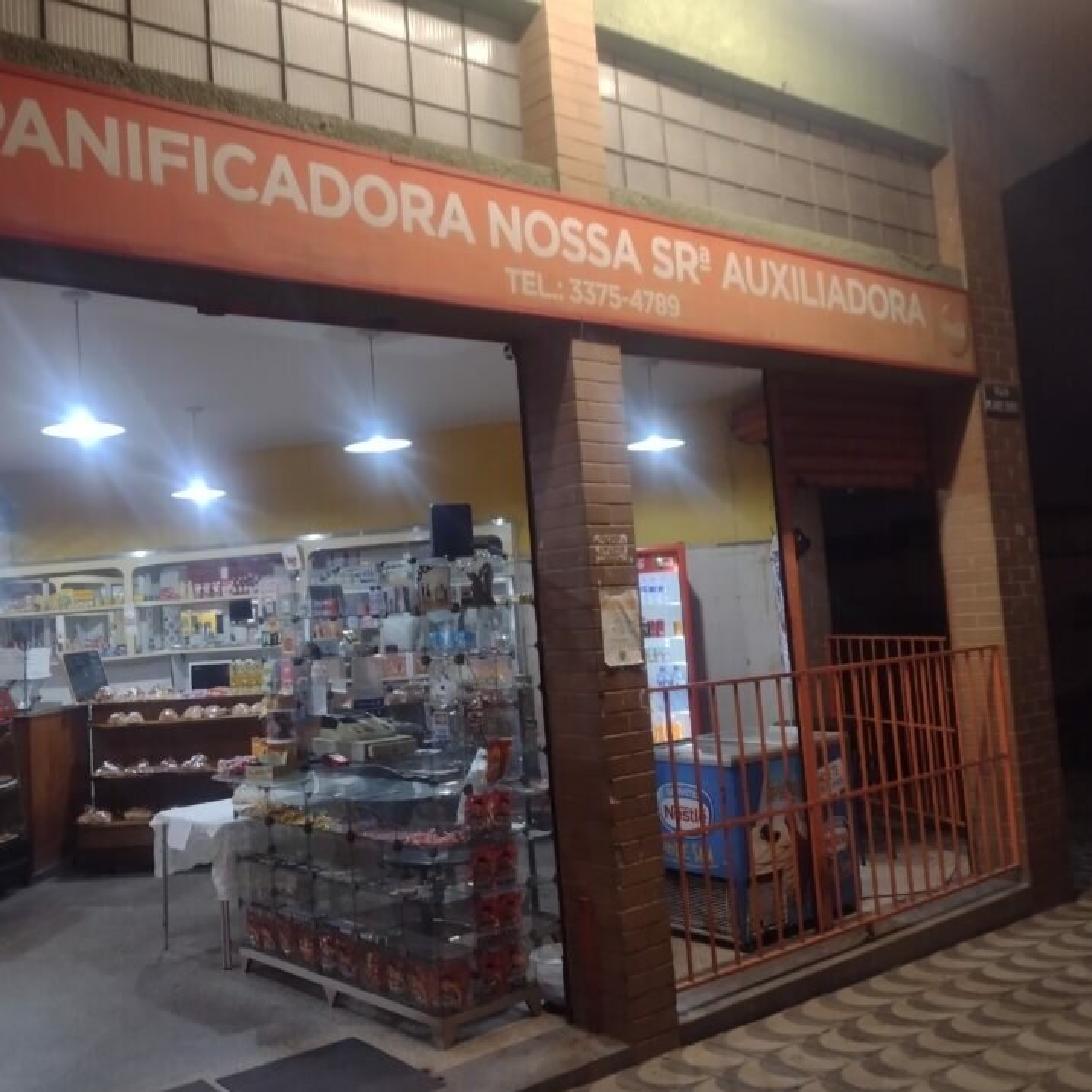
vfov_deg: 51.1
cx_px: 378
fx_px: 1142
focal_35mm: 32
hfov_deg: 50.3
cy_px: 548
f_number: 1.7
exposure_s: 1/30
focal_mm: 4.71
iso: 290
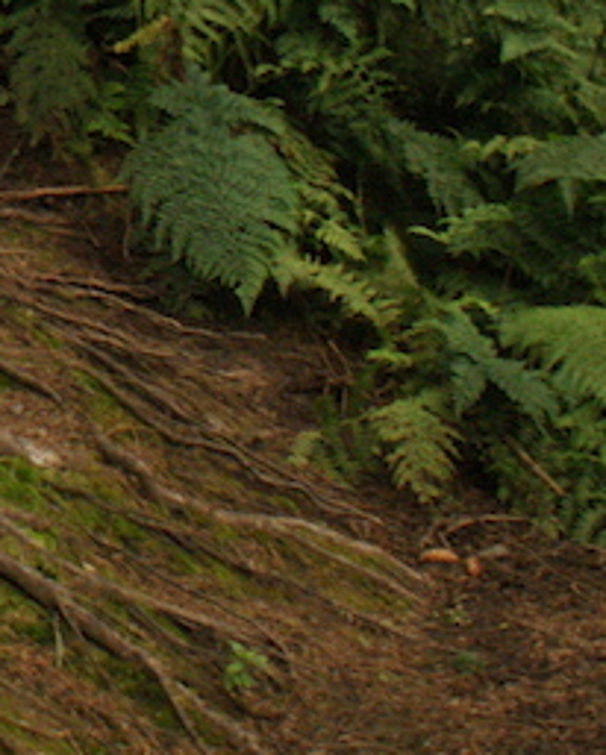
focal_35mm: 101
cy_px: -116
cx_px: -309
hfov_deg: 14.2
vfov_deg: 18.1
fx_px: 2262
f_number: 3.5
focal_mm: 18
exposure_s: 1/400
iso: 800
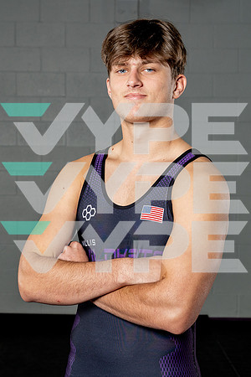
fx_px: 972
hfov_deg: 14.7
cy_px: 185
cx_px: 109
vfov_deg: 21.9
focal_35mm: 93
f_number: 8
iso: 400
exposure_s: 1/250
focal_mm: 60
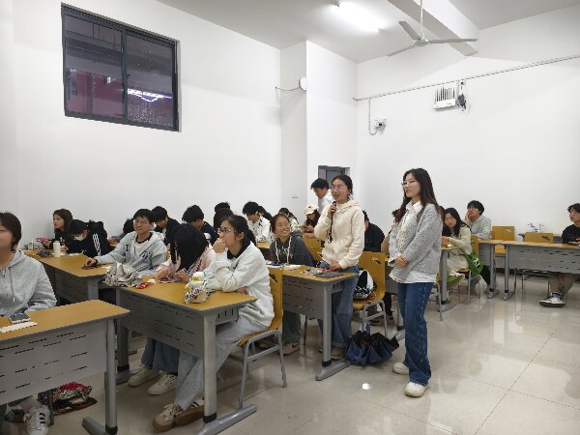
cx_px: 290
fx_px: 385
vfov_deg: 58.9
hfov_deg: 73.9
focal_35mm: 23
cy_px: 218
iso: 540
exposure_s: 1/50
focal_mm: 5.6
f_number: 1.57
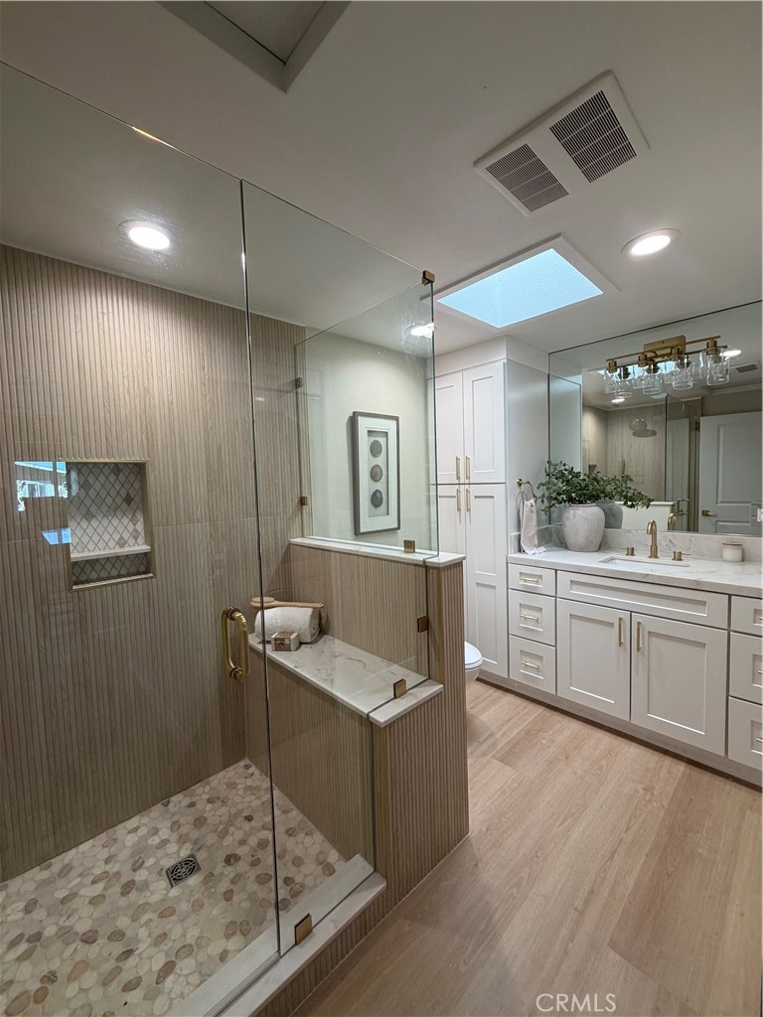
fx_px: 411
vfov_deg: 102.1
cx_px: 382
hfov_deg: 85.7
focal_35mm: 14
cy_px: 508
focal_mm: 2.22
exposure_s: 1/120
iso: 160
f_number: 2.2
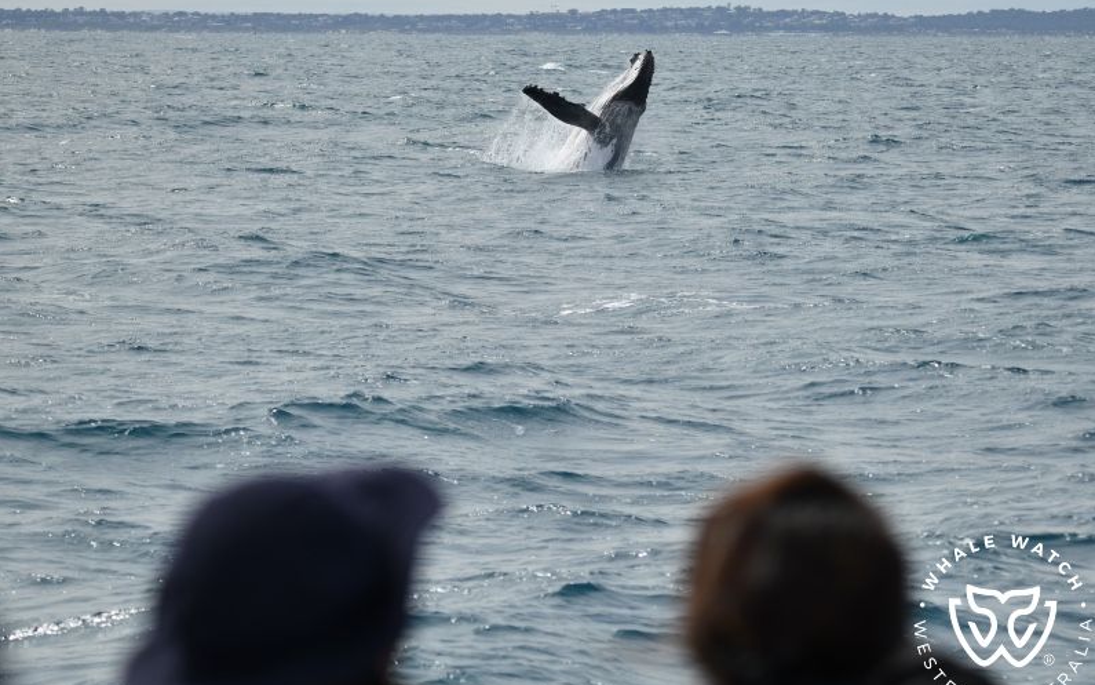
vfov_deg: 8.3
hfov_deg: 13.2
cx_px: 548
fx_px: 4745
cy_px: 354
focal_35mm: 159
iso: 640
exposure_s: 1/8000
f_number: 5.3
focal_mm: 155
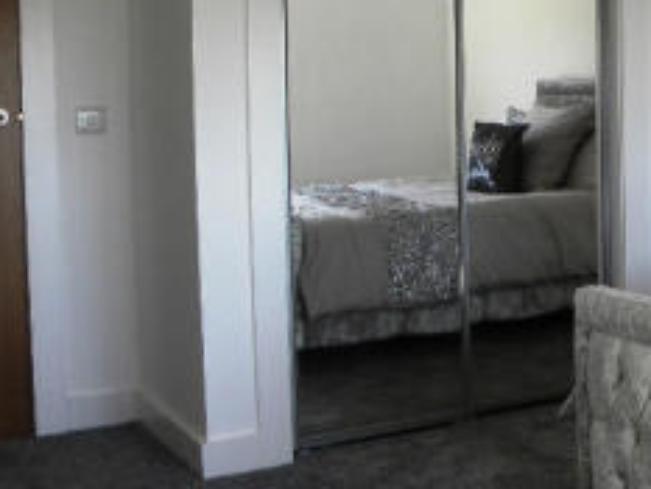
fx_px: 1223
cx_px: 756
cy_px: 138
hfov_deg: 26.8
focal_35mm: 65
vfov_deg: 22.4
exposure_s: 1/76.1
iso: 98
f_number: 2.8
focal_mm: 4.6
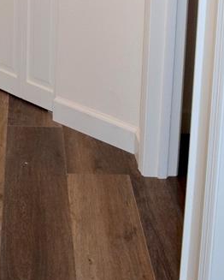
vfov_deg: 18.9
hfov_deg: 16.1
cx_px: -14
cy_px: -99
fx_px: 770
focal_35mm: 93
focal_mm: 18
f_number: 5.6
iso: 800
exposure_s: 1/125
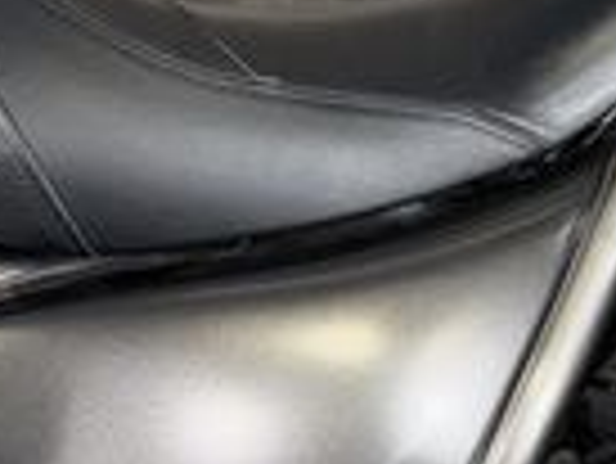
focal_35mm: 112
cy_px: -108
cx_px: 904
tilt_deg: -10.1
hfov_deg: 16.2
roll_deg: -1.5
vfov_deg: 12.9
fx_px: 1995
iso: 50
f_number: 1.78
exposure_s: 1/22
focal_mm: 6.76
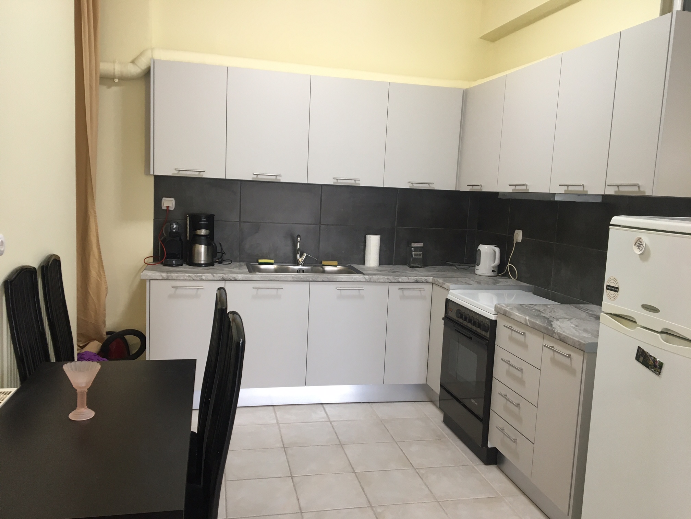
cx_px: 346
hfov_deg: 61.7
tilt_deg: -7.7
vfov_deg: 48.2
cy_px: 260
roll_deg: -2.0
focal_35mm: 29
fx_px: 579
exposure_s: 1/33
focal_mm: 4.15
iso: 80
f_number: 2.2
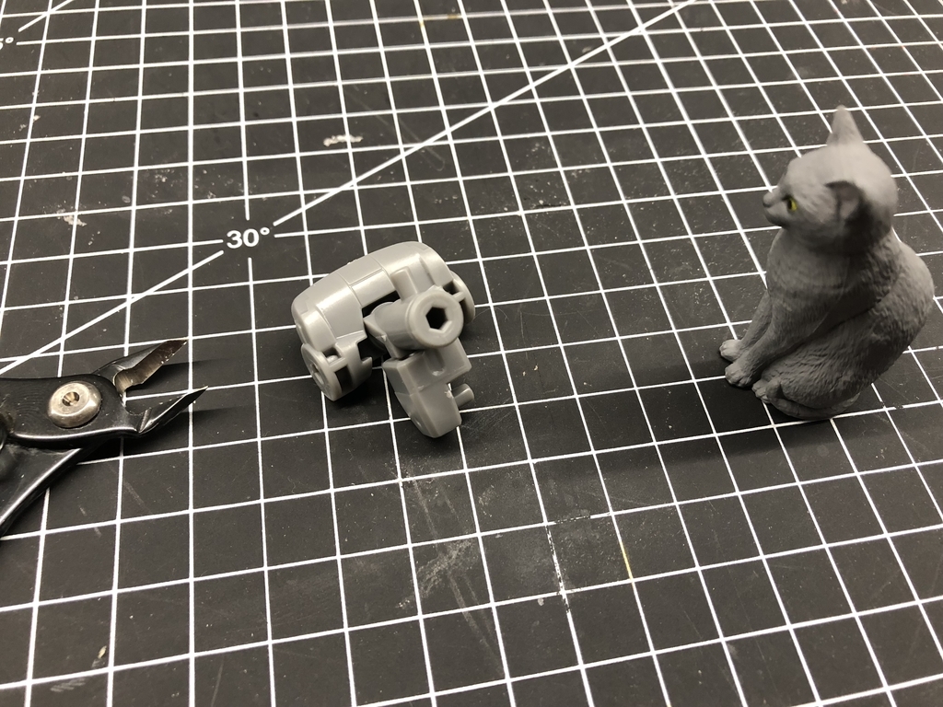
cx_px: 472
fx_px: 763
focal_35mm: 28
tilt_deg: -56.8
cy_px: 354
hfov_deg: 63.4
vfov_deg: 49.7
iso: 80
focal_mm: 3.99
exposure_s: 1/17
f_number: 1.8
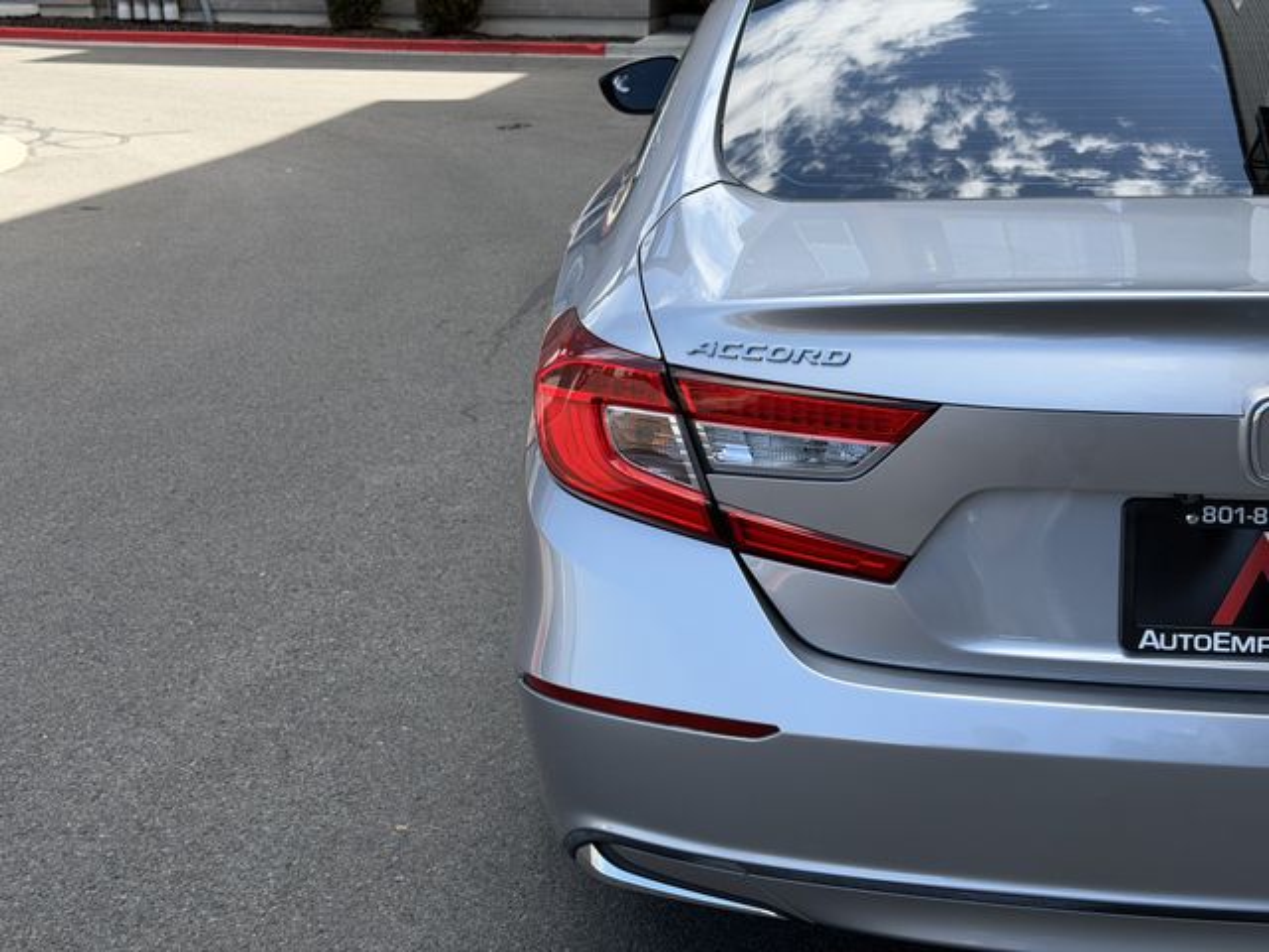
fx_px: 1760
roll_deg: -0.6
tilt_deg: -14.7
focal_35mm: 48
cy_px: 476
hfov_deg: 39.7
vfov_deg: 30.3
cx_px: 634
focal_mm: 6.76
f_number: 1.78
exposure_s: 1/1070
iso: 64
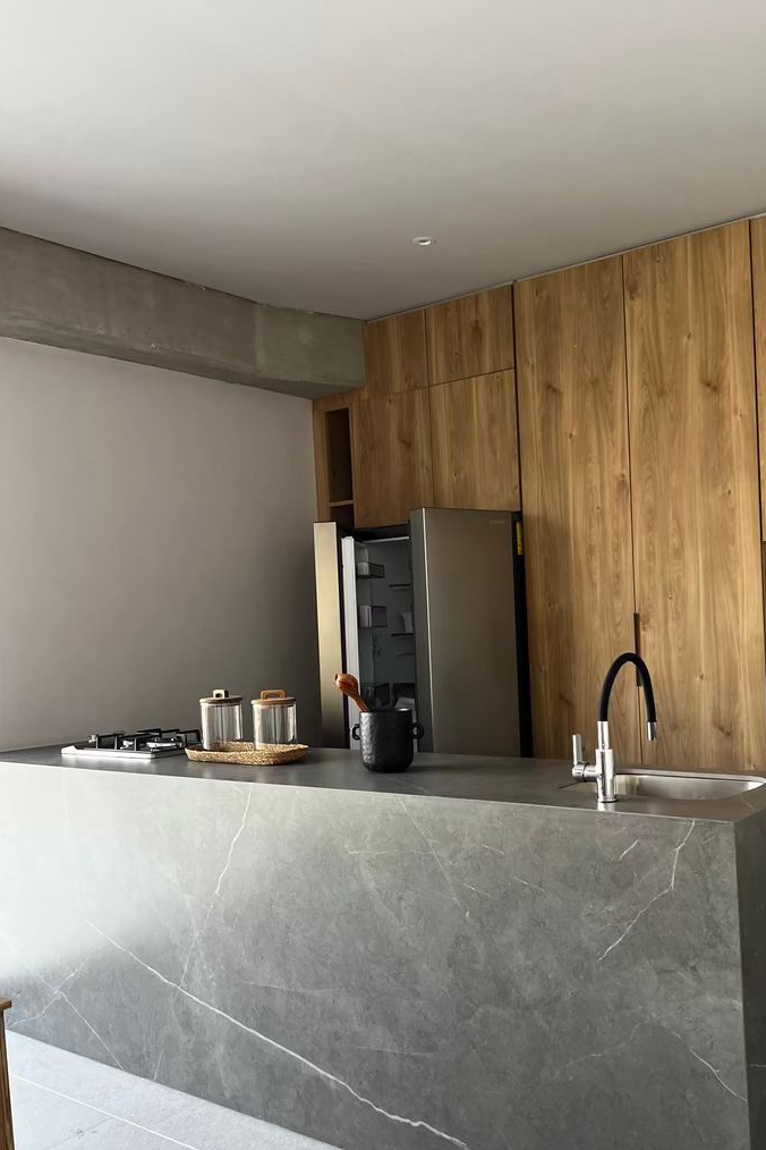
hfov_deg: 40.7
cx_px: 497
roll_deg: +2.2
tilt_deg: +1.8
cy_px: 636
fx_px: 1021
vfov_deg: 58.6
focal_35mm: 32
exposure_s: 1/107
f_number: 1.5
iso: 125
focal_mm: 5.7
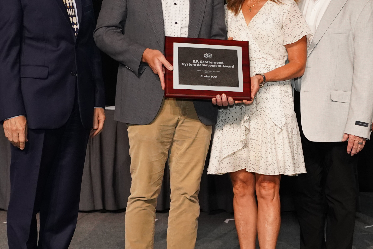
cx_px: 330
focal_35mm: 89
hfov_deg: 22.4
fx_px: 922
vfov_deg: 15.3
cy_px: 66
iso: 3200
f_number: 6.3
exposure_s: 1/200
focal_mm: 42
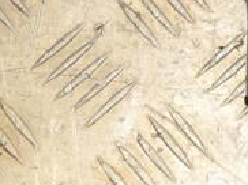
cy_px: -83
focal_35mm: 181
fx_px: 1295
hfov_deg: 10.5
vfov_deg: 8.0
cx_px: 405
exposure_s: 1/200
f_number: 9
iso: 800
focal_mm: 38
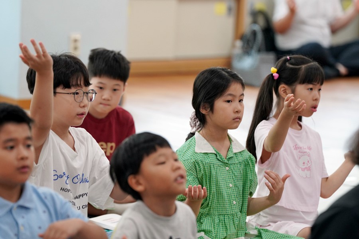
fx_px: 1994
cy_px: 120
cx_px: 180
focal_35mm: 200
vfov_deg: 6.9
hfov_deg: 10.3
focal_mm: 200
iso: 2500
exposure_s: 1/250
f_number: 4
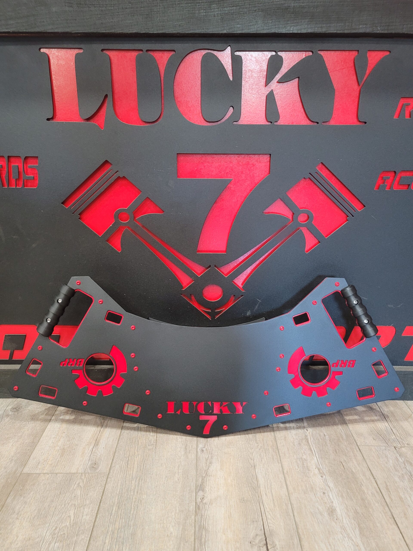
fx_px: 398
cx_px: 206
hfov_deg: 54.9
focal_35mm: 25
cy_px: 276
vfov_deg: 69.4
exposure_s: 1/24
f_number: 1.8
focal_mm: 7
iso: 640
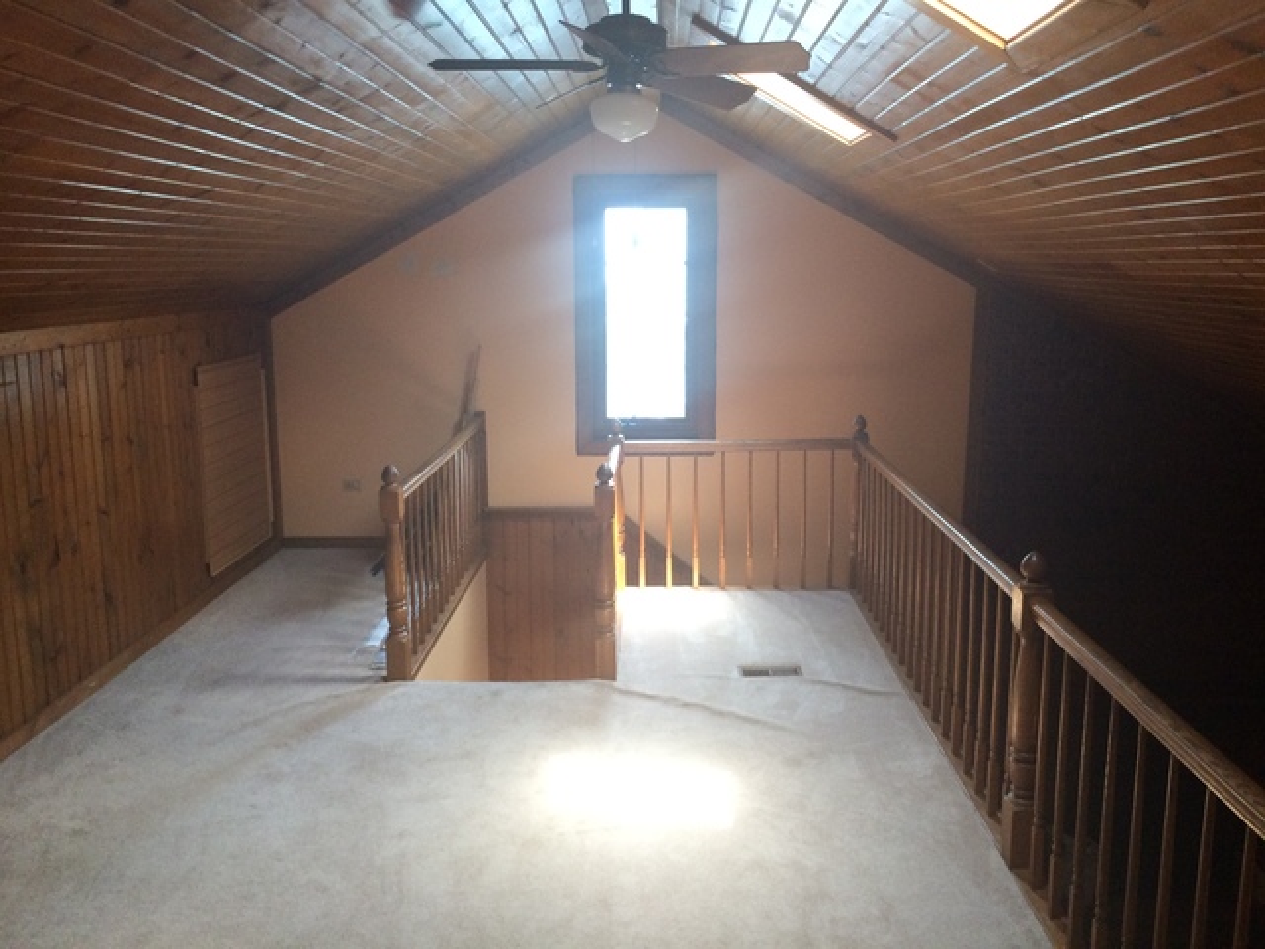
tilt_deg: -11.7
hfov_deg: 61.7
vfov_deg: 48.2
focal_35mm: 29
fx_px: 1060
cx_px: 632
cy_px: 474
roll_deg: +0.2
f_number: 2.2
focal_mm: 4.15
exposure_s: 1/30
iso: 50
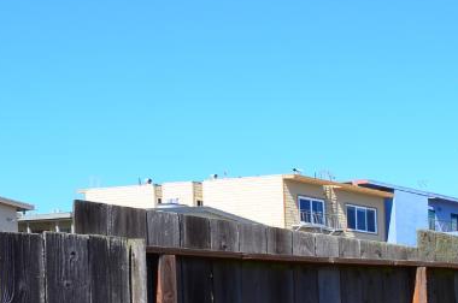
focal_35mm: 71
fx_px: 902
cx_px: 780
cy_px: 425
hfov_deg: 21.2
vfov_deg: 17.6
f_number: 5.6
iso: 100
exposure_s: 1/320
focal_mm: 12
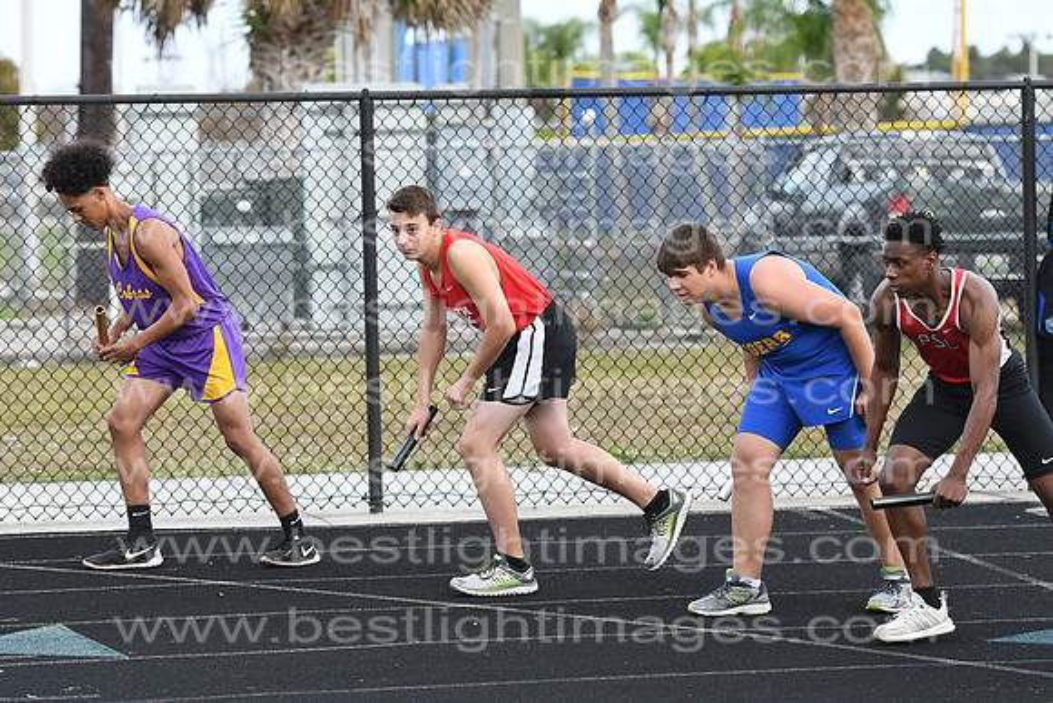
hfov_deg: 13.0
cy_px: 352
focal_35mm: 158
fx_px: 4608
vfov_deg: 8.7
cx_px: 526
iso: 800
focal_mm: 105
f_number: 4
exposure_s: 1/1250
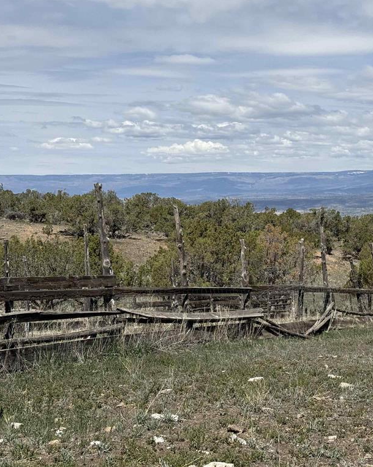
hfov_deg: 24.0
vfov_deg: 30.0
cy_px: 232
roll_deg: -0.9
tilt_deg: -1.4
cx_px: 279
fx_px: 870
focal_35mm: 63
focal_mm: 6.76
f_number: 1.78
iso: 80
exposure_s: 1/8772
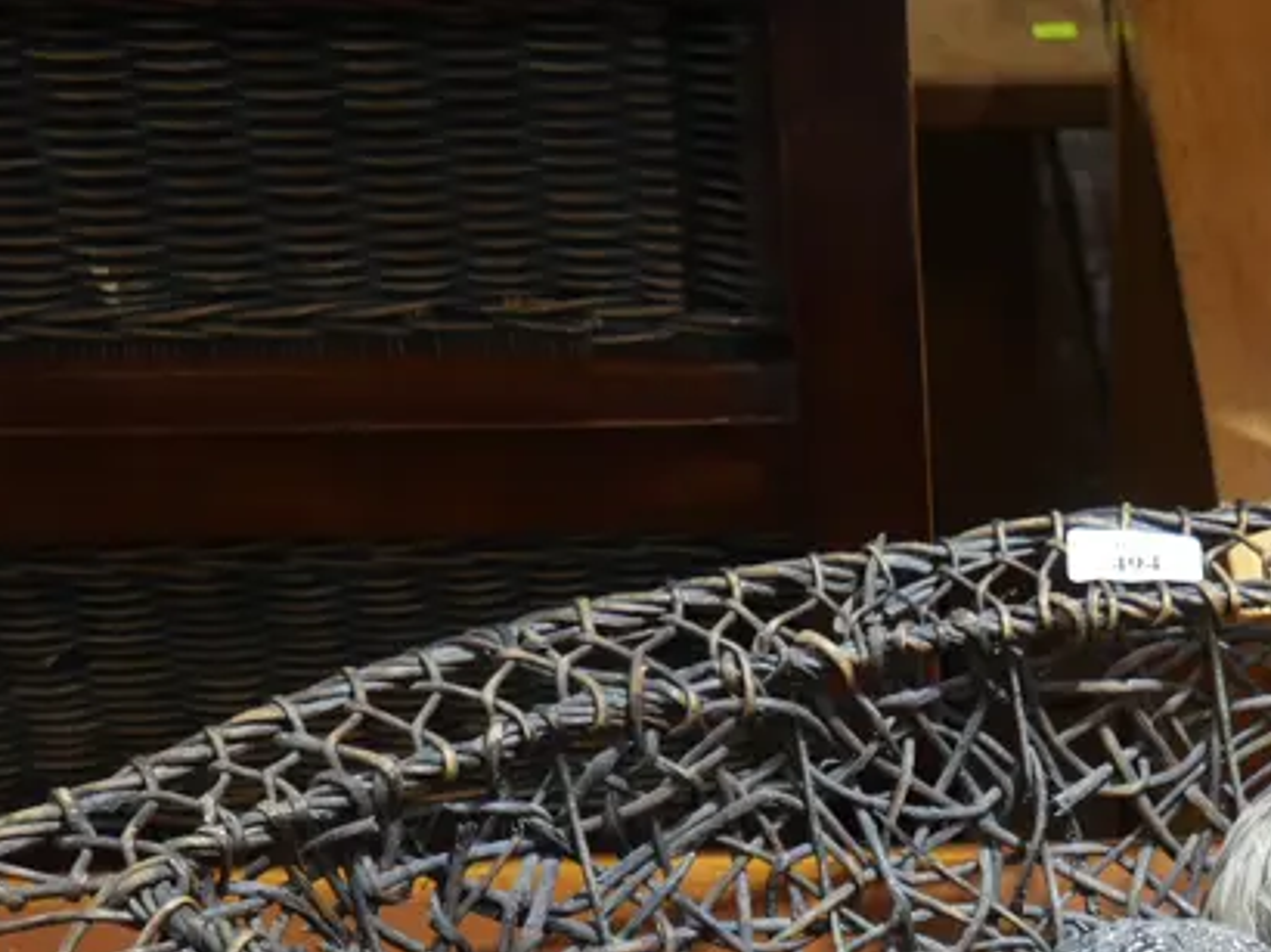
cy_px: 1188
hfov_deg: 22.8
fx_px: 2936
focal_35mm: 80
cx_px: 1448
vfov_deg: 17.4
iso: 800
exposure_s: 1/60
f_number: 3.6
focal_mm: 16
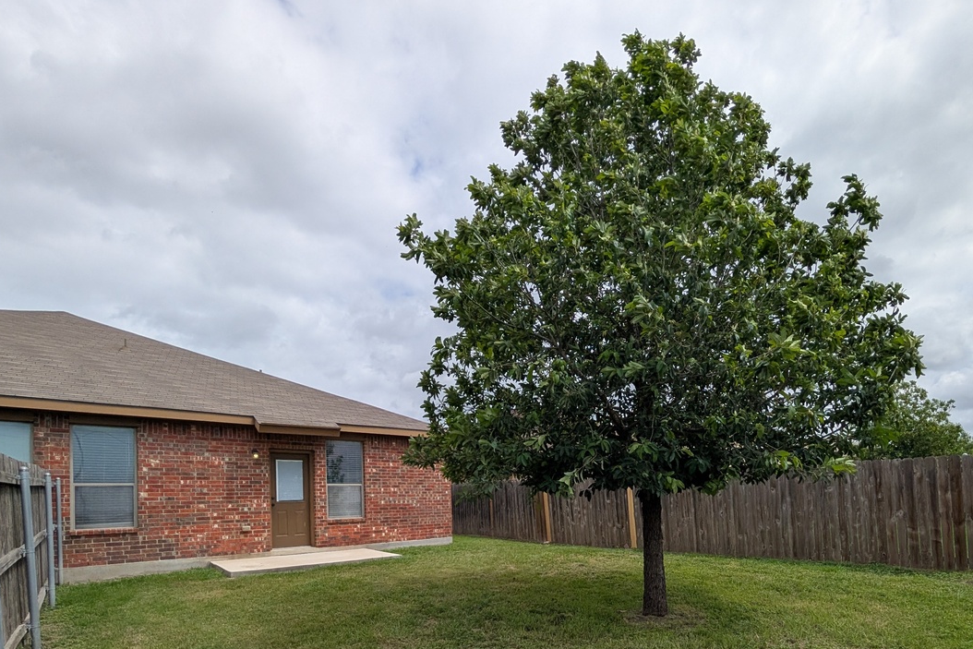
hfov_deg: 93.0
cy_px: 491
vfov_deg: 65.9
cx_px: 534
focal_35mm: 17
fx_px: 460
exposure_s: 1/4878
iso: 57
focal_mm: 2.02
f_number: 1.7
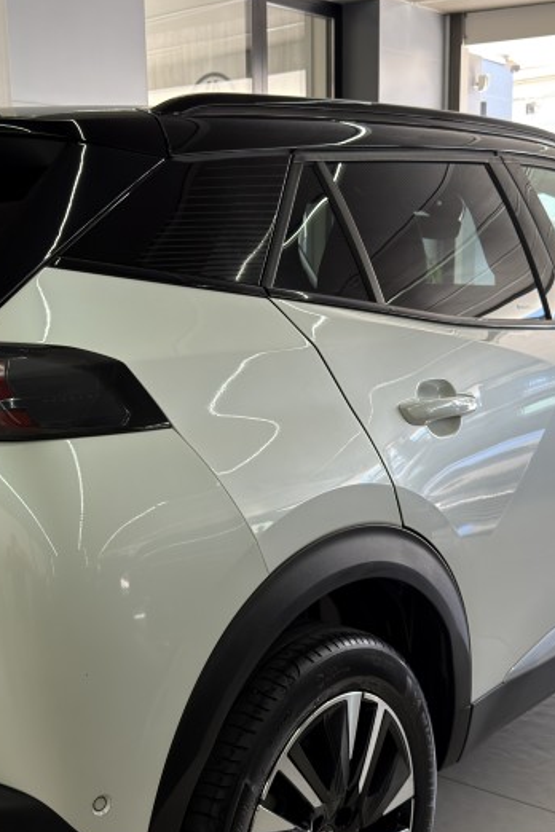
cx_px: 207
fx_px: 1133
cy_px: 493
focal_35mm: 49
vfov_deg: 40.2
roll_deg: +2.2
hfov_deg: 27.4
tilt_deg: -12.5
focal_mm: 6.76
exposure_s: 1/100
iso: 80
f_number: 1.78
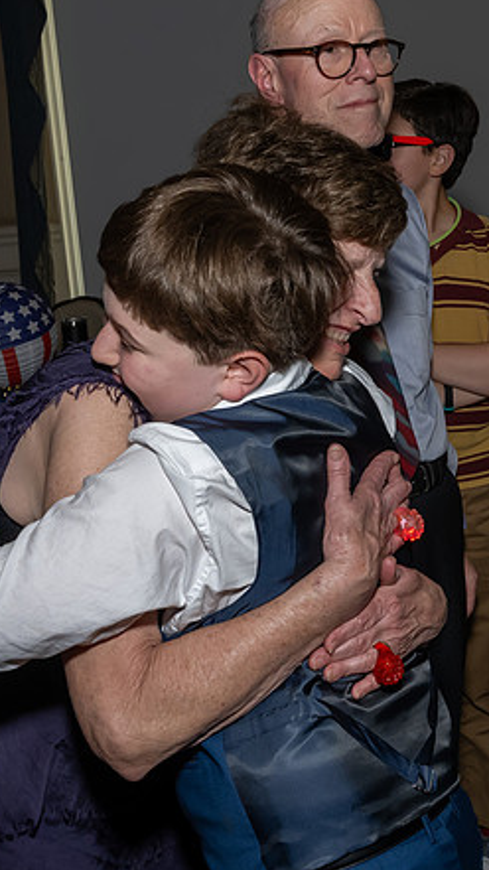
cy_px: 387
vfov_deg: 34.3
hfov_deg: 19.6
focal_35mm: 61
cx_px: 375
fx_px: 1406
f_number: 8
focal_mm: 22
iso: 1000
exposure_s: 1/250
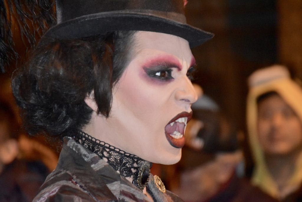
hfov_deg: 5.5
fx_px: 3146
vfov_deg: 3.7
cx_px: 151
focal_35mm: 375
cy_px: 101
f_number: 6.3
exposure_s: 1/60
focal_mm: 250
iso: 6400
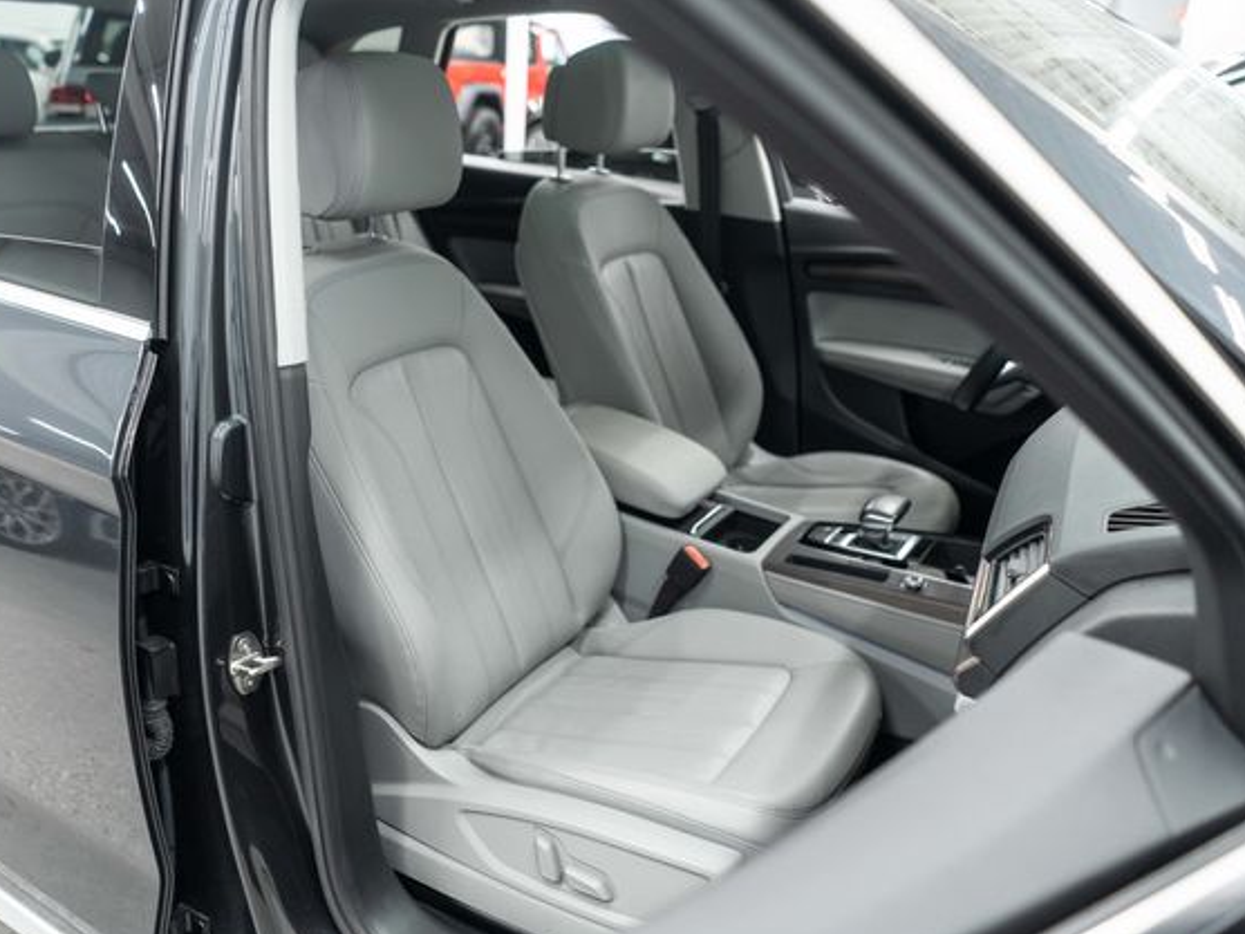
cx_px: 542
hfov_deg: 58.2
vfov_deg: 45.4
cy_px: 474
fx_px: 1115
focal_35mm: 31
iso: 640
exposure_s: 1/40
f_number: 3.2
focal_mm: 28
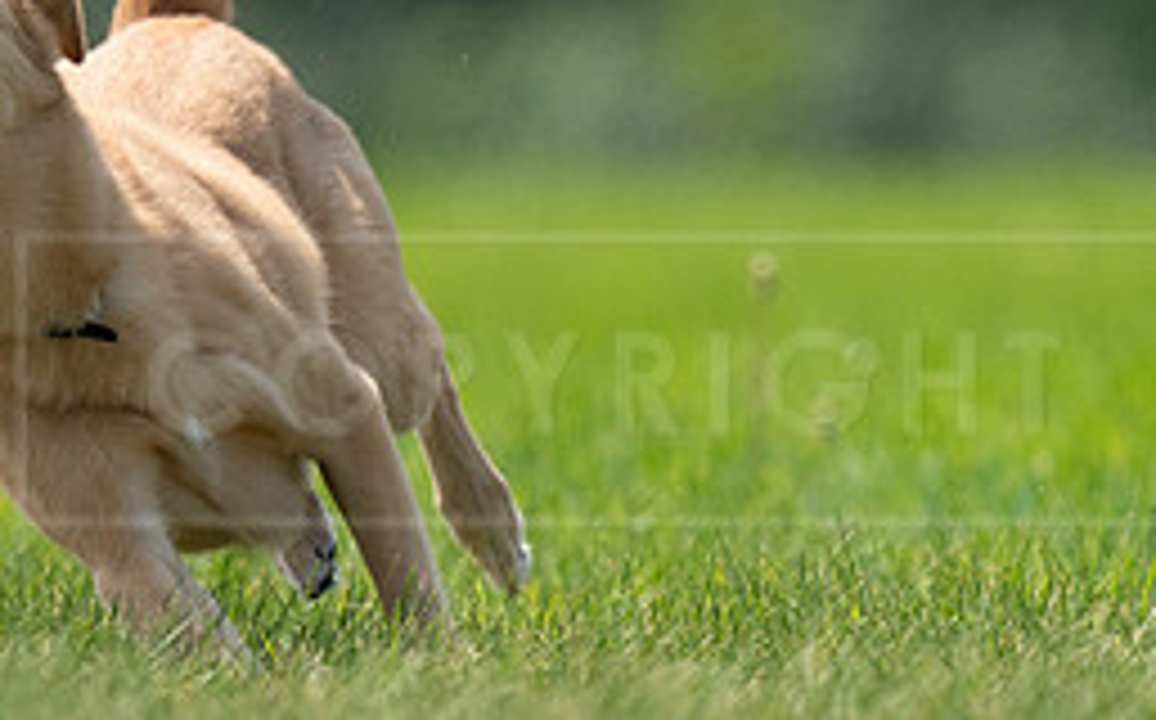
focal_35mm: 1382
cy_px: 457
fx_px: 43492
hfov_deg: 1.5
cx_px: 445
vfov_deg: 0.9
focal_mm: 600
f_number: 6.3
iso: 1600
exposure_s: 1/4000
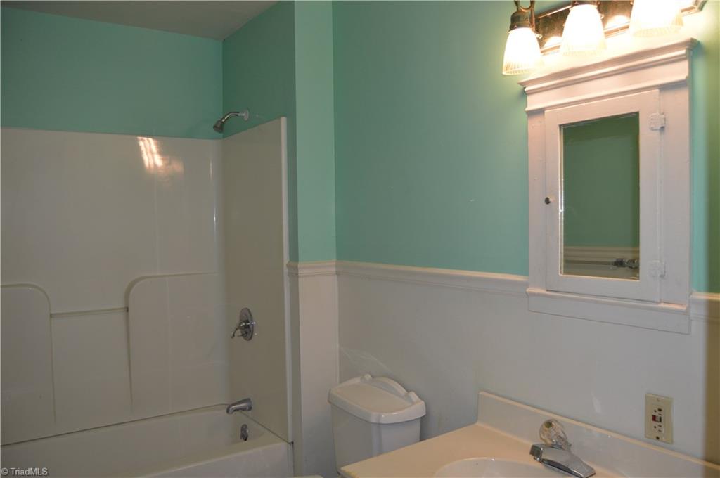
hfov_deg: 67.4
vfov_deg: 47.8
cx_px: 360
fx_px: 539
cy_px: 239
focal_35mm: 27
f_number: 4
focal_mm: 18
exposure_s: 1/125
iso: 400
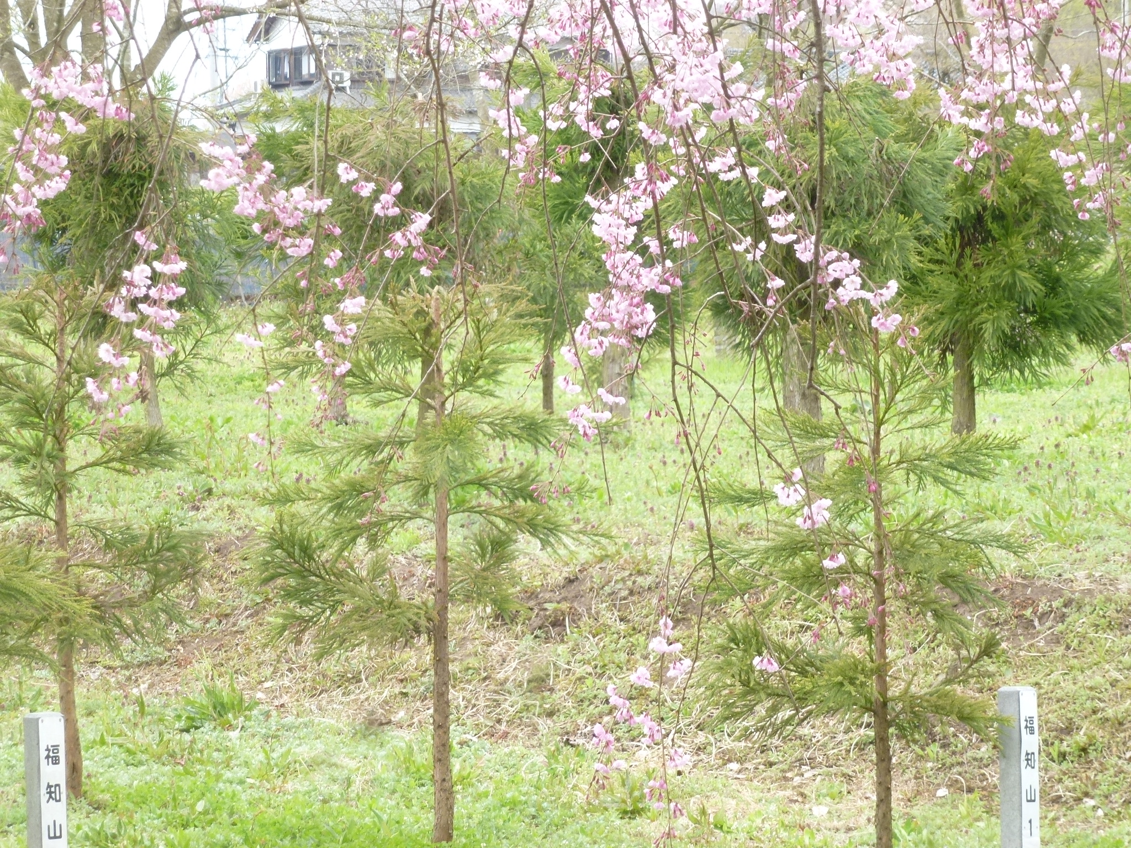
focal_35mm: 121
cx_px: 566
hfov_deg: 16.3
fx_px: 3953
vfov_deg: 12.2
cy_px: 424
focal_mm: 21.7
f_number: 5.1
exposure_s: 1/80
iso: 160
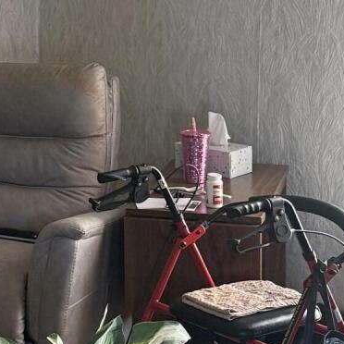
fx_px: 1282
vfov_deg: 15.2
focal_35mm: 114
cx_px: 22
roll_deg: -1.0
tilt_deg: -5.2
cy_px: 67
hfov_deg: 15.1
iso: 250
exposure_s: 1/60
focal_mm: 6.76
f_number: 1.78
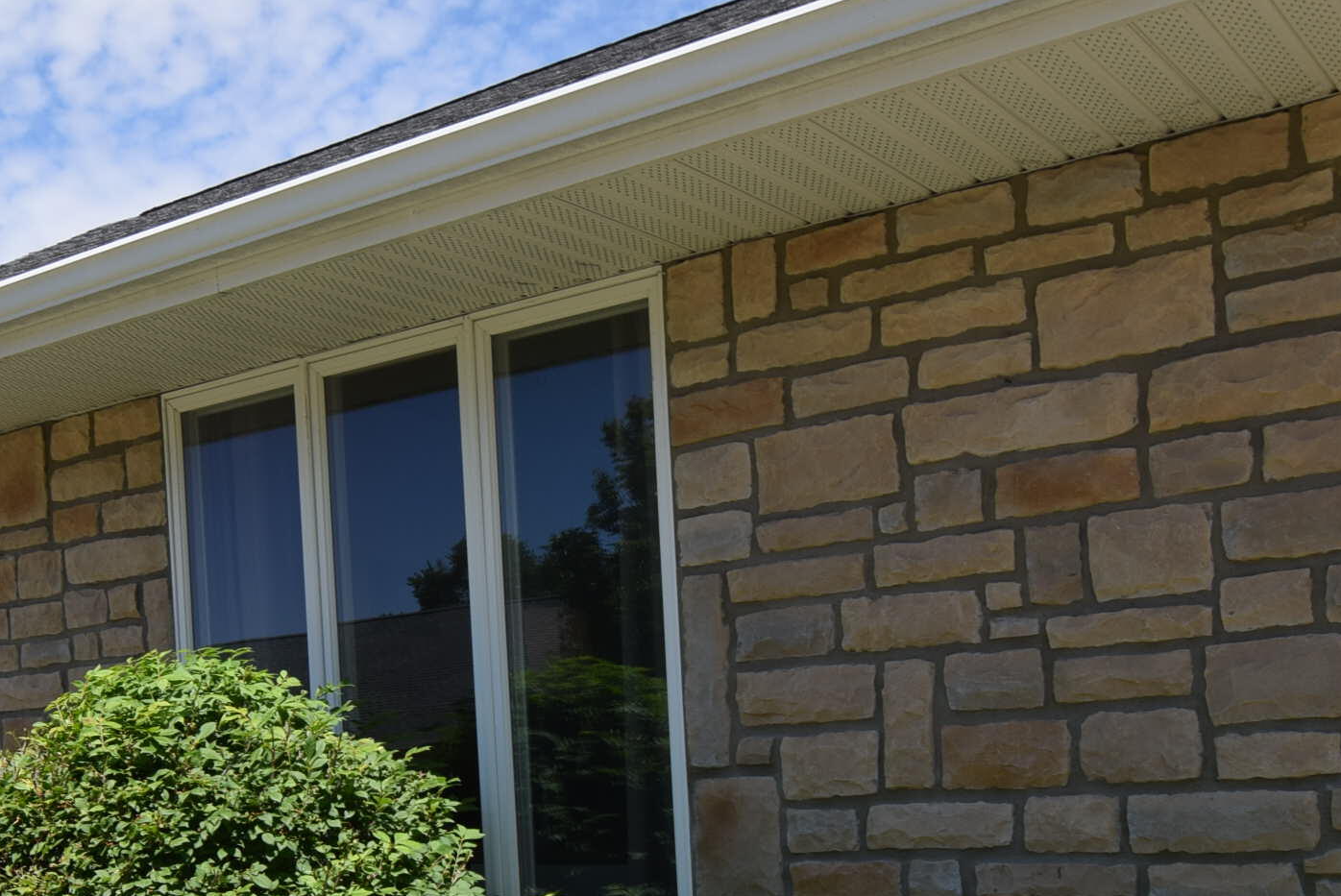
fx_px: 1677
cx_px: 575
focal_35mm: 45
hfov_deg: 43.5
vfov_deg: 28.6
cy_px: 821
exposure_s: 1/320
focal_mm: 14
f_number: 9
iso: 200
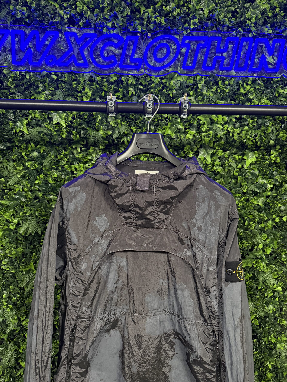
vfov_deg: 71.6
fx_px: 265
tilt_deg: -2.8
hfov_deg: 56.8
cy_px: 191
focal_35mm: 24
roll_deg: -1.4
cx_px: 144
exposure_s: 1/50
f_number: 1.78
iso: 800
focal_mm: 6.76
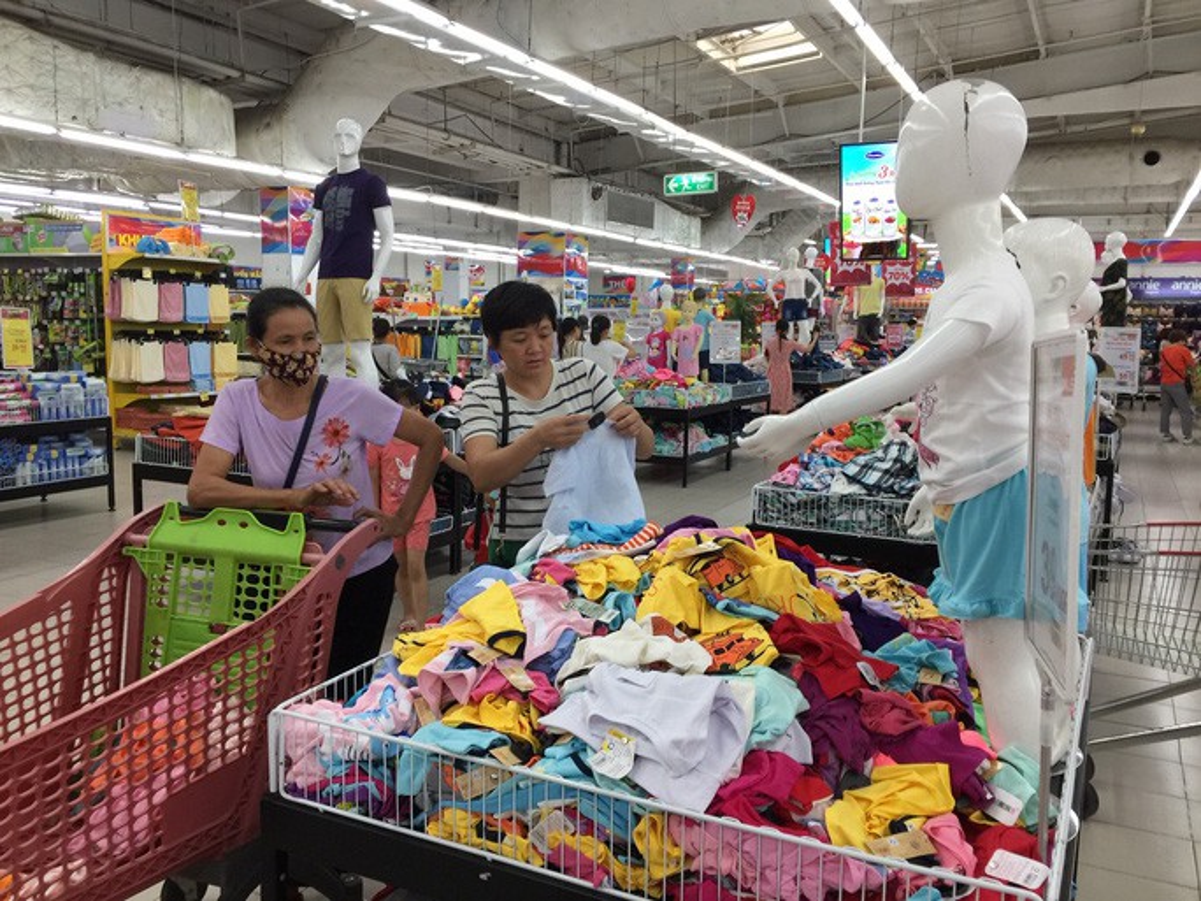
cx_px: 600
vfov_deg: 48.2
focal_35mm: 29
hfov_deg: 61.7
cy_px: 450
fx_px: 1006
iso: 40
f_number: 2.2
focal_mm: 4.15
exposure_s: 1/33
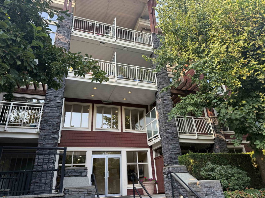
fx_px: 184
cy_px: 99
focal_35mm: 24
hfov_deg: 71.6
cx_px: 132
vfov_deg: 56.8
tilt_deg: +26.3
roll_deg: +3.4
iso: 80
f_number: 1.78
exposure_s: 1/326
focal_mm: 6.76
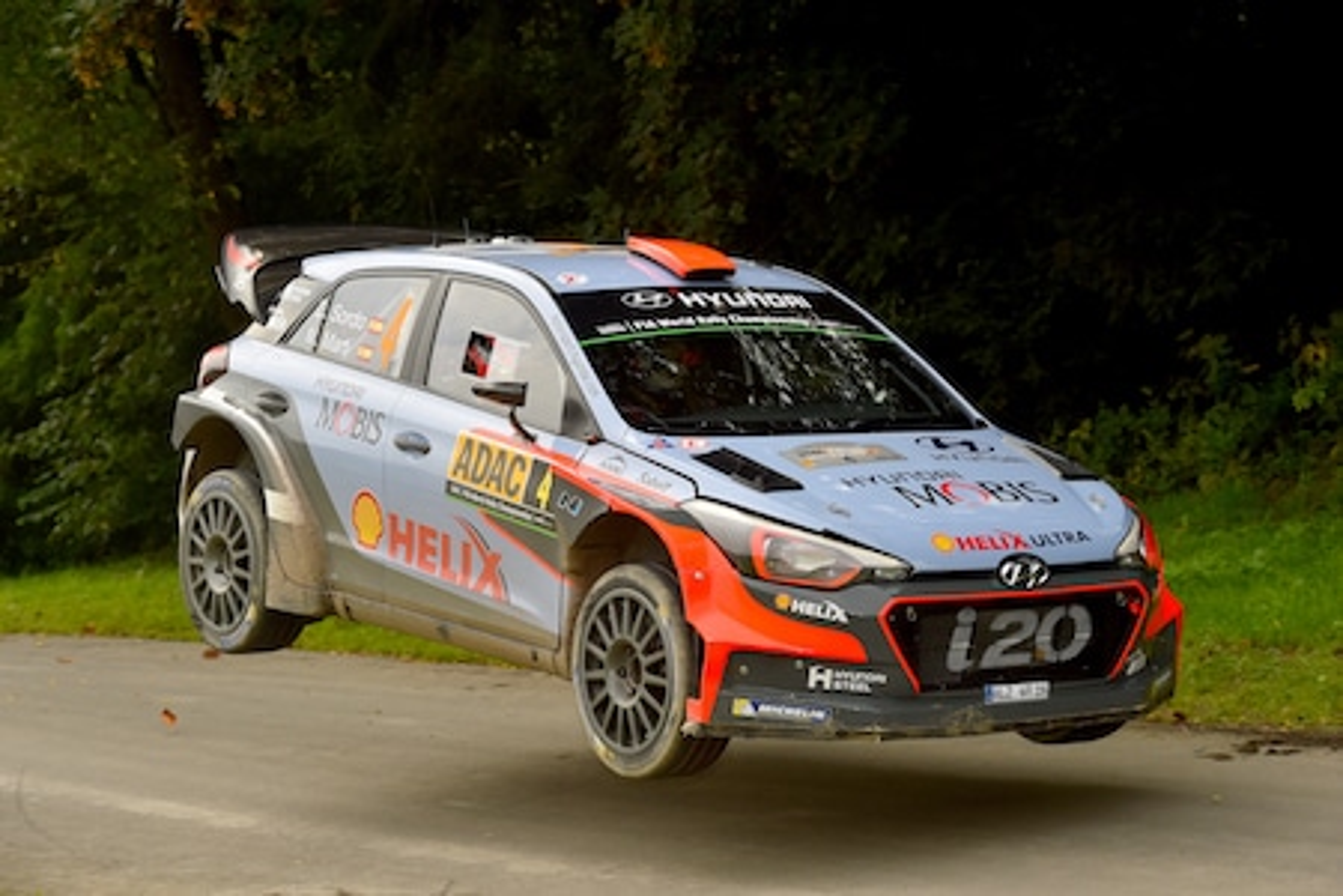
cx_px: 672
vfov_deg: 12.5
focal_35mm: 110
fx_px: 4103
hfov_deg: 18.6
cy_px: 448
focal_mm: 110
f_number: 5.6
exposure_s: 1/2000
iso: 800
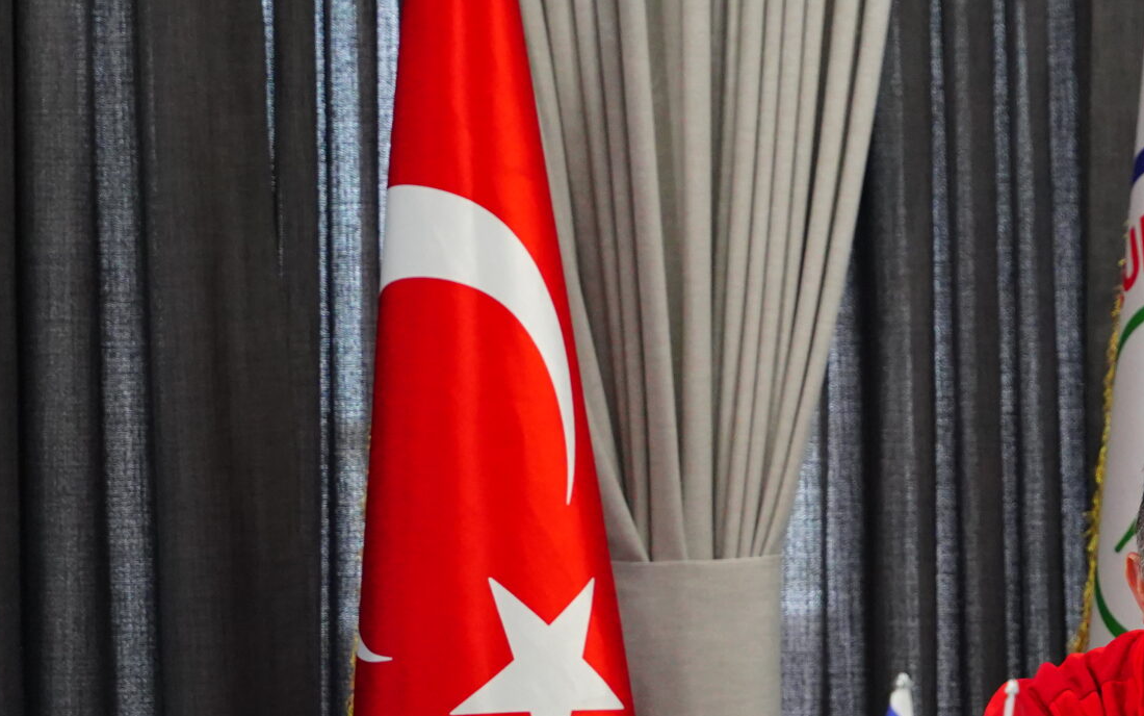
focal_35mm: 166
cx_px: 1220
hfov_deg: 12.4
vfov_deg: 7.9
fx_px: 5177
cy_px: 471
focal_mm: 70
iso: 4000
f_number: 2.8
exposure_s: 1/500
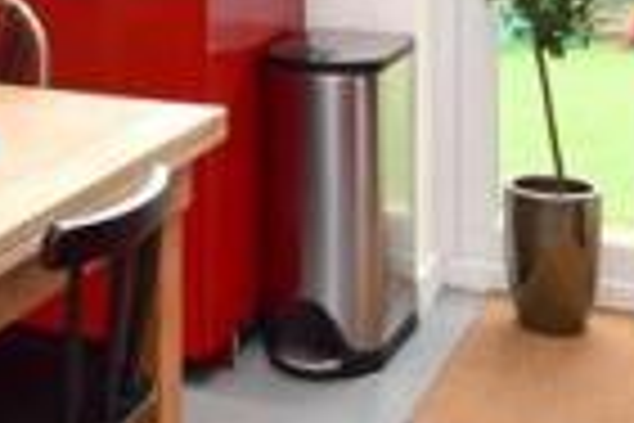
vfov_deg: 15.7
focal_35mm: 80
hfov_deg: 24.3
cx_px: 18
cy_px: -209
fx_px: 1412
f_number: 8
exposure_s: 1/60
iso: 400
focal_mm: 11.5
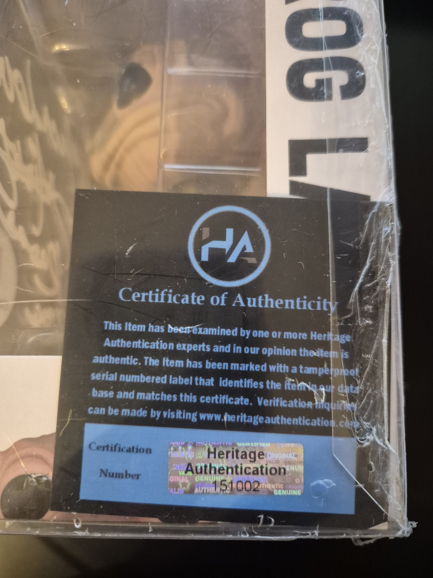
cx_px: 216
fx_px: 384
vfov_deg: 73.9
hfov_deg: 58.9
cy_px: 289
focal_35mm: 23
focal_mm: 5.4
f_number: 1.8
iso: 1600
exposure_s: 1/50
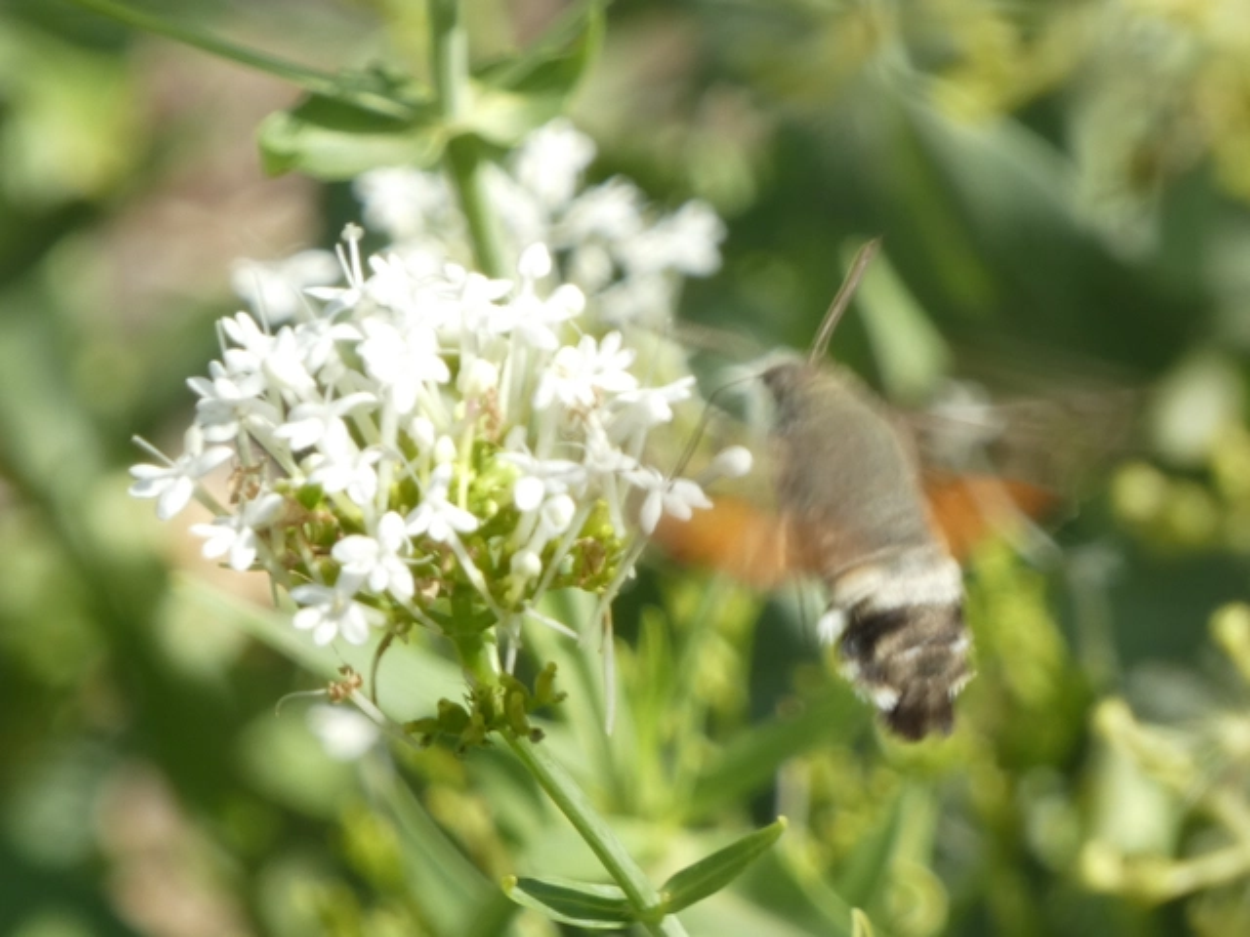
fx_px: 24591
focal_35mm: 681
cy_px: 468
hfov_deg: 2.9
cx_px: 625
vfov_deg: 2.2
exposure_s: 1/100
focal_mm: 121.9
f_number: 5.6
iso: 80
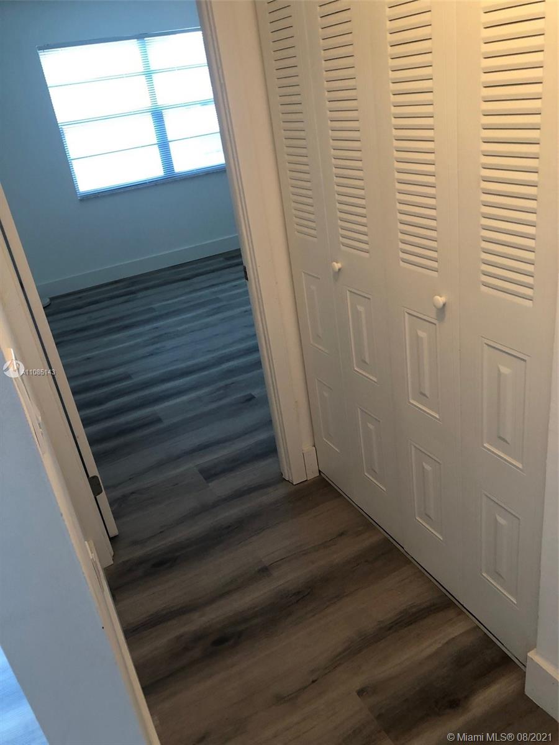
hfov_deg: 49.7
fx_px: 603
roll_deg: +9.3
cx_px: 280
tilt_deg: -24.8
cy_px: 372
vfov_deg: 63.4
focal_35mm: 28
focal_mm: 3.99
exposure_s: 1/17
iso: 40
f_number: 1.8
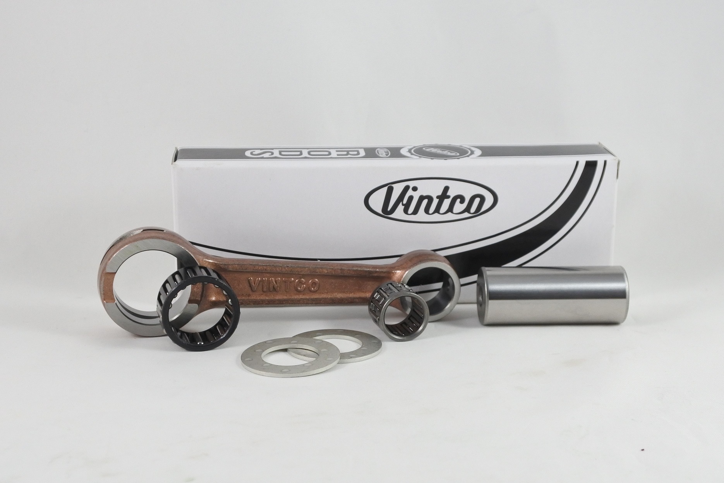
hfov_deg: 44.5
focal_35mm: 44
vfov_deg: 30.5
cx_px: 362
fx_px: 885
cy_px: 242
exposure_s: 1/125
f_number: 4.5
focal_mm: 16.5
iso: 560
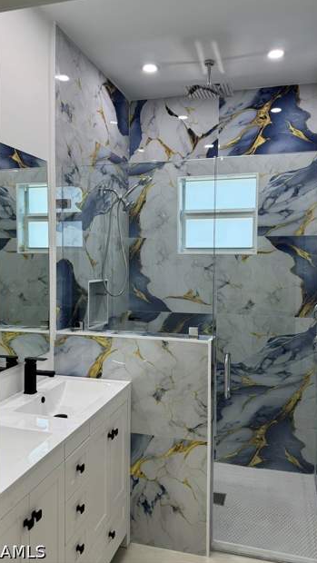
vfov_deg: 69.8
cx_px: 169
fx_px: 403
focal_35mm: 27
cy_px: 274
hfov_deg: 42.9
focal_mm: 6.76
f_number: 1.78
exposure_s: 1/120
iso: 100
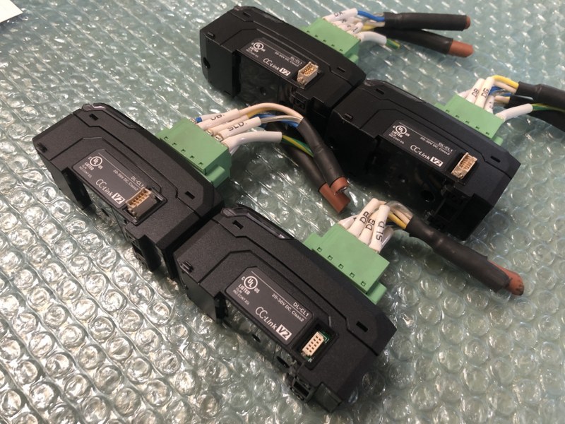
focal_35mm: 28
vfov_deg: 49.7
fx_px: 457
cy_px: 212
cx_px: 282
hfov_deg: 63.4
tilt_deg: -59.1
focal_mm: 3.99
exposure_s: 1/15
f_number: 1.8
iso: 64
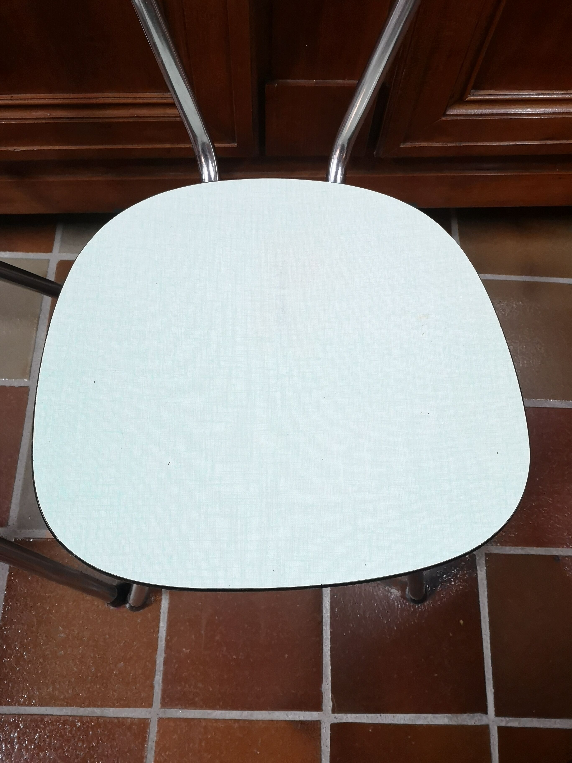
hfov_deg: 51.4
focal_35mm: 27
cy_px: 382
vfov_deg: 65.3
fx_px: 595
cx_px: 286
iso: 640
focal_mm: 5.58
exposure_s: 1/50
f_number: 1.8
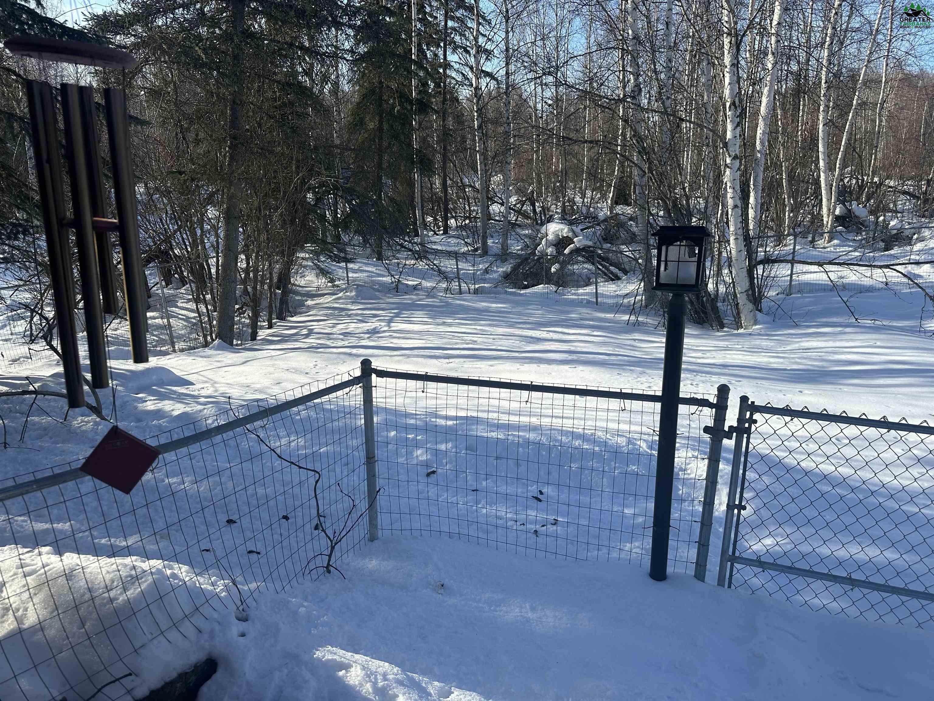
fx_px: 648
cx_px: 467
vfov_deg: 56.8
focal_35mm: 24
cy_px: 350
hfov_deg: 71.6
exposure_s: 1/2591
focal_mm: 6.86
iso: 80
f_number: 1.78
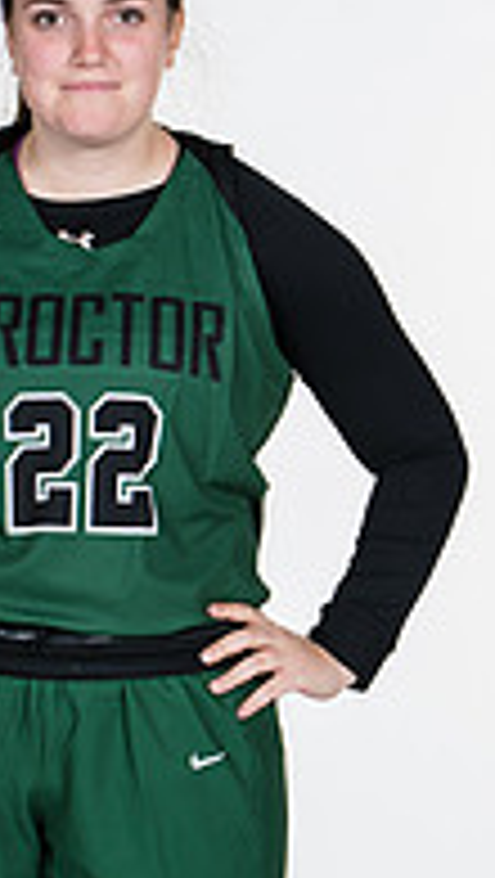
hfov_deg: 4.2
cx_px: 76
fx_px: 6752
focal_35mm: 290
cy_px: 711
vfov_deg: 7.4
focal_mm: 80
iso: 200
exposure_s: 1/160
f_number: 6.3
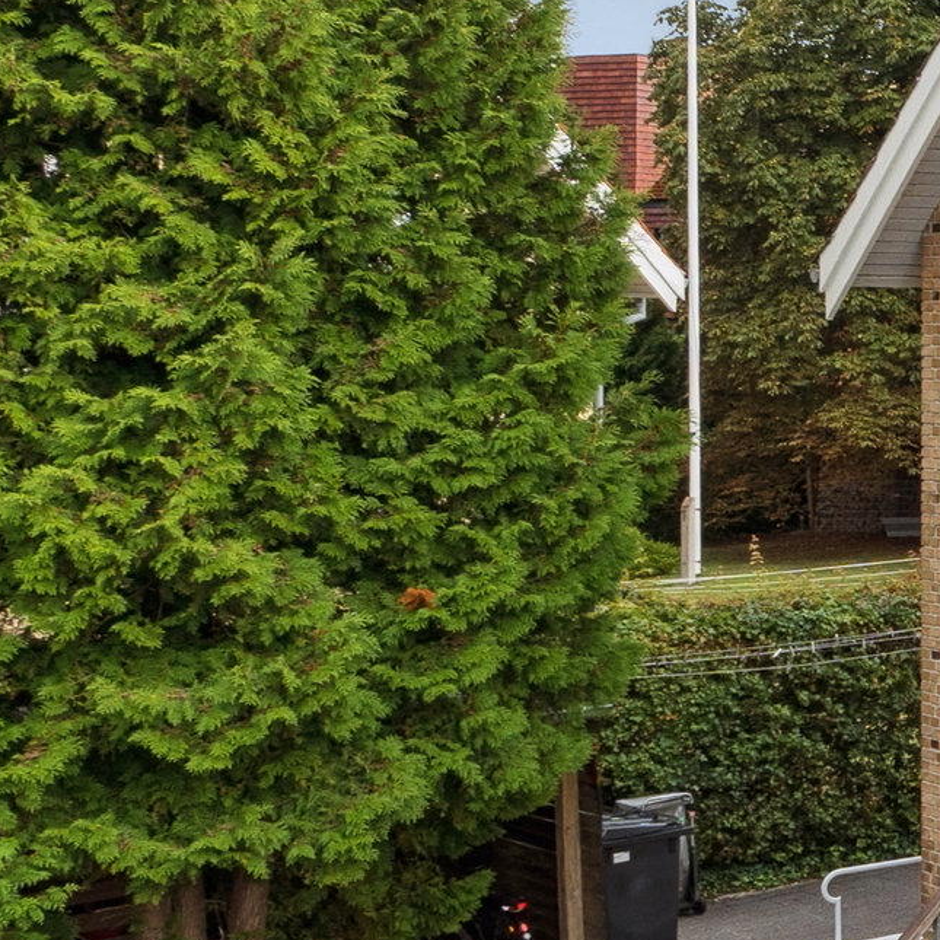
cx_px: 1845
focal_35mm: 80
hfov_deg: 16.7
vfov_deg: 21.3
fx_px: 2457
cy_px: 810
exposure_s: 1/200
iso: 200
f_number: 8
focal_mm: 13.5
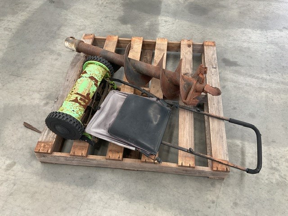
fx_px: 241
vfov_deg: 48.2
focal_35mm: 29
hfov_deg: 61.7
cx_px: 144
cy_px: 108
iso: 50
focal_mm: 3
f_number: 1.8
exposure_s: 1/50
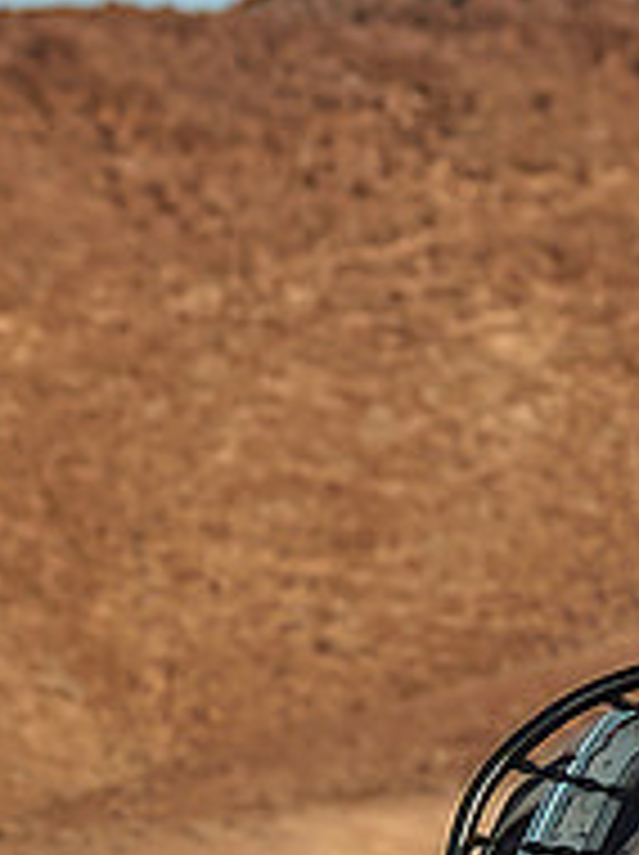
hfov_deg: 3.2
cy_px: 857
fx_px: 11545
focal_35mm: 468
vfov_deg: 4.2
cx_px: 855
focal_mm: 58.29
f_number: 4
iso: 100
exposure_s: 1/250
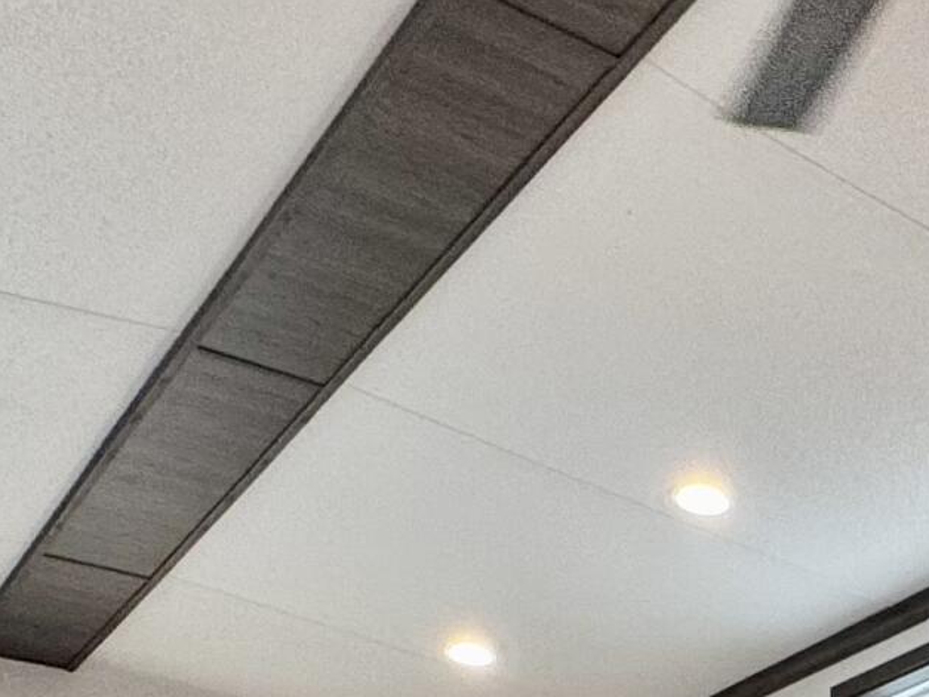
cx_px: 1048
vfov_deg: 17.4
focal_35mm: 67
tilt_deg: -0.5
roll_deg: +0.8
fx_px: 1798
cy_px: 1286
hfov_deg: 26.5
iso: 125
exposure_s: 1/120
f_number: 2.2
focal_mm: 2.22
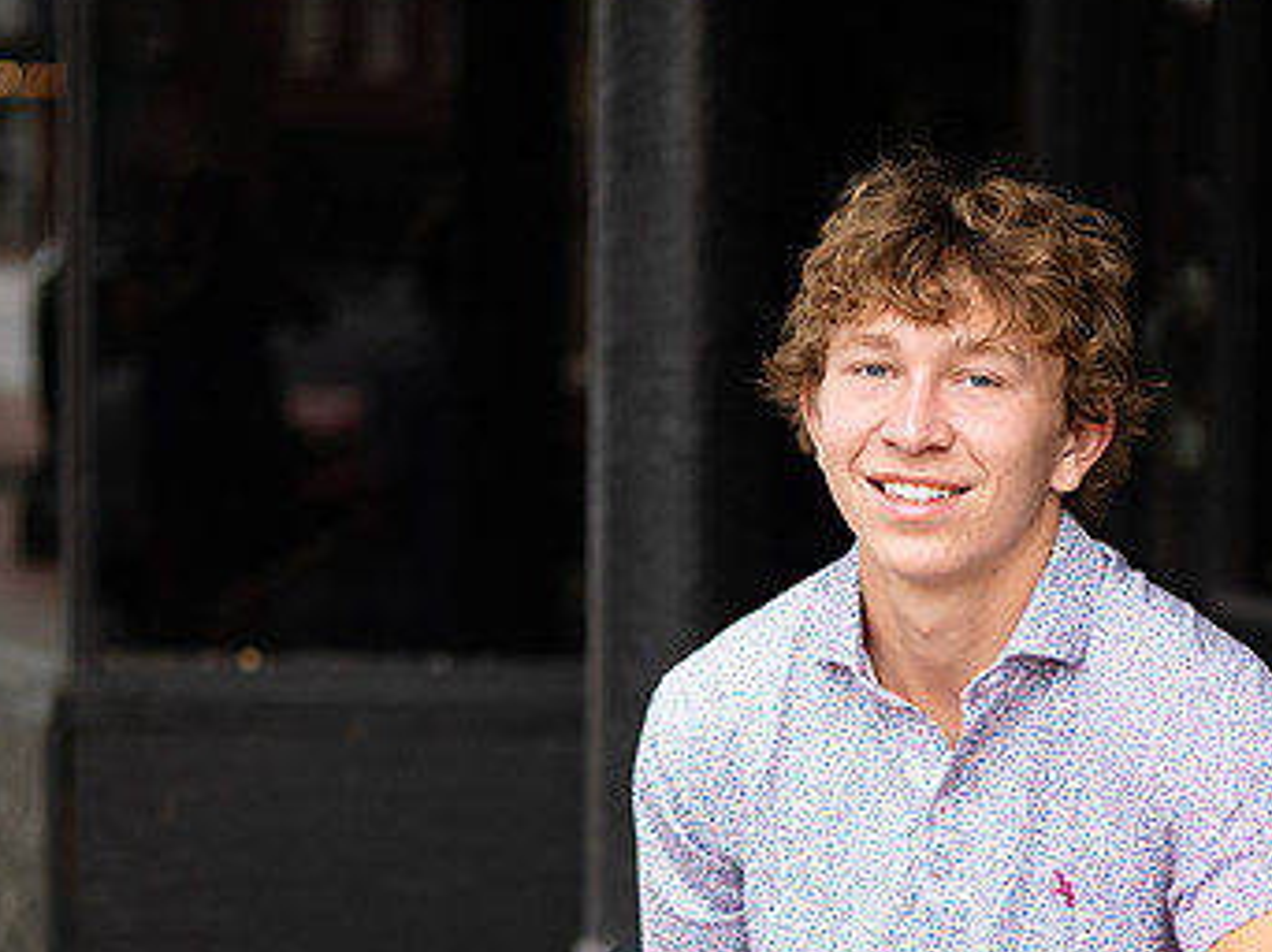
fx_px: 5361
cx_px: 881
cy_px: 783
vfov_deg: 10.1
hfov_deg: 13.5
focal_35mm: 146
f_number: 1.4
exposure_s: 1/400
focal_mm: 43
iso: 320
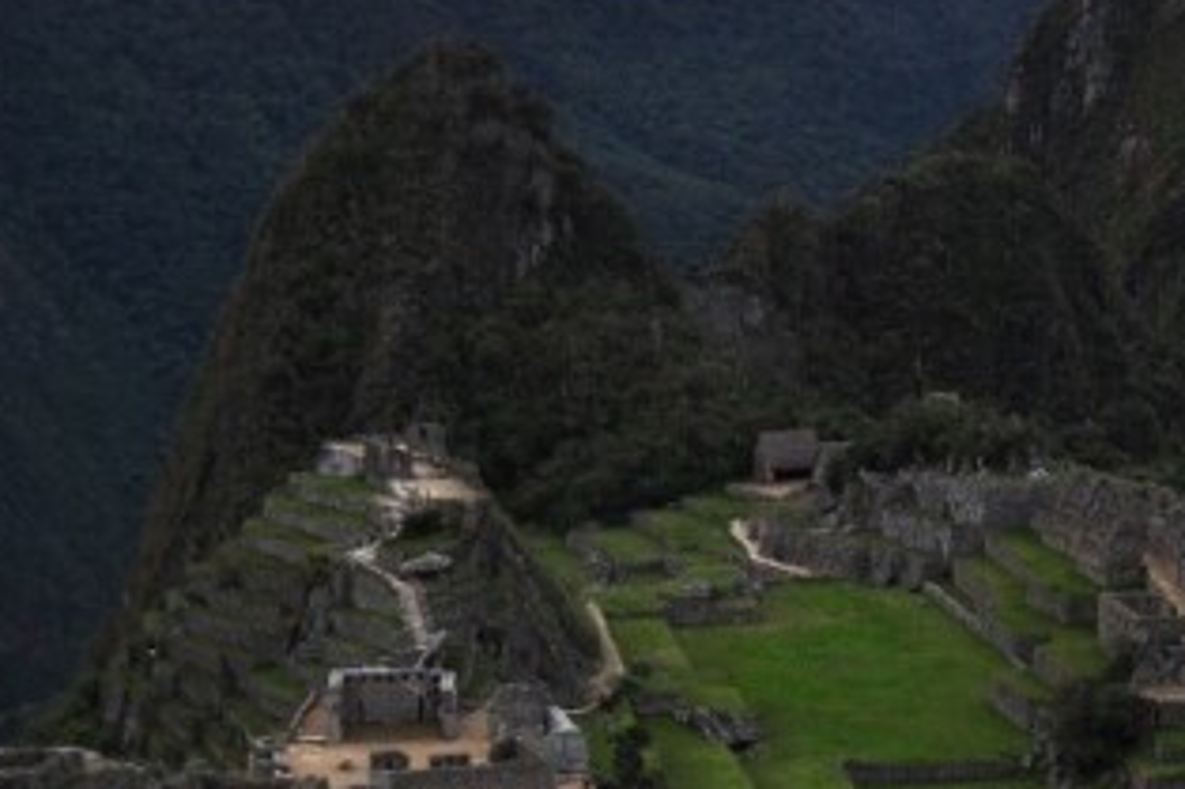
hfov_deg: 22.2
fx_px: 2895
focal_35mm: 88
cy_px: 623
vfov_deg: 15.4
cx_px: 1211
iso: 400
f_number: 3.5
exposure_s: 1/160
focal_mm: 18
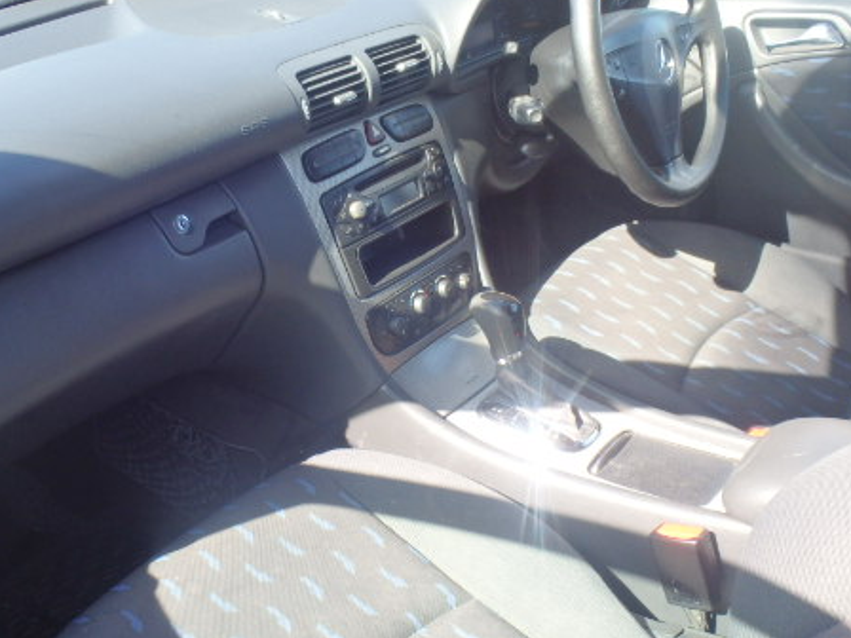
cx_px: 285
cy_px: 336
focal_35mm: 40
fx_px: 983
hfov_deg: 46.1
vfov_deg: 35.9
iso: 125
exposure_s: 1/100
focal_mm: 5
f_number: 3.9
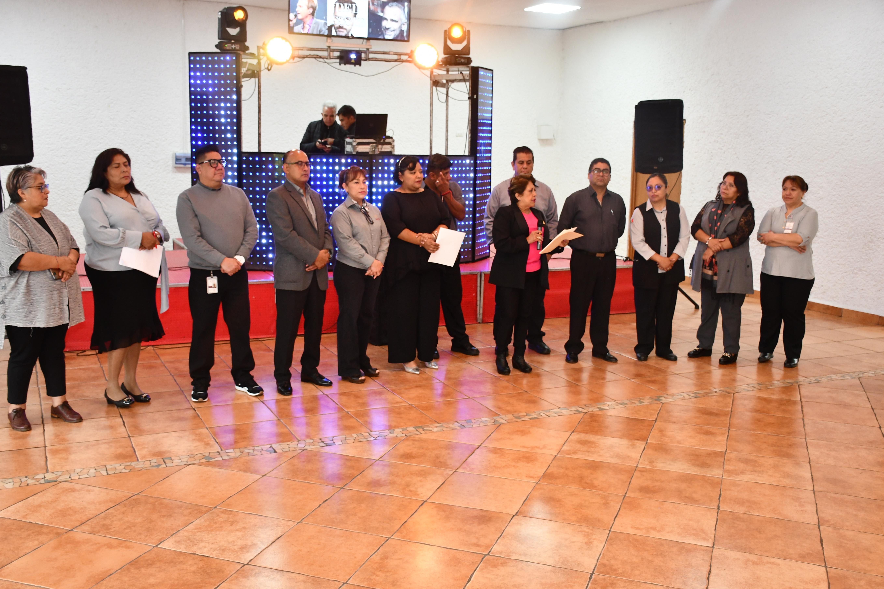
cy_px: 295
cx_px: 441
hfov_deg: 54.4
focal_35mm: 35
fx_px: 859
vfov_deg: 37.9
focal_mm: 23
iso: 1100
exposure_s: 1/60
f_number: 4
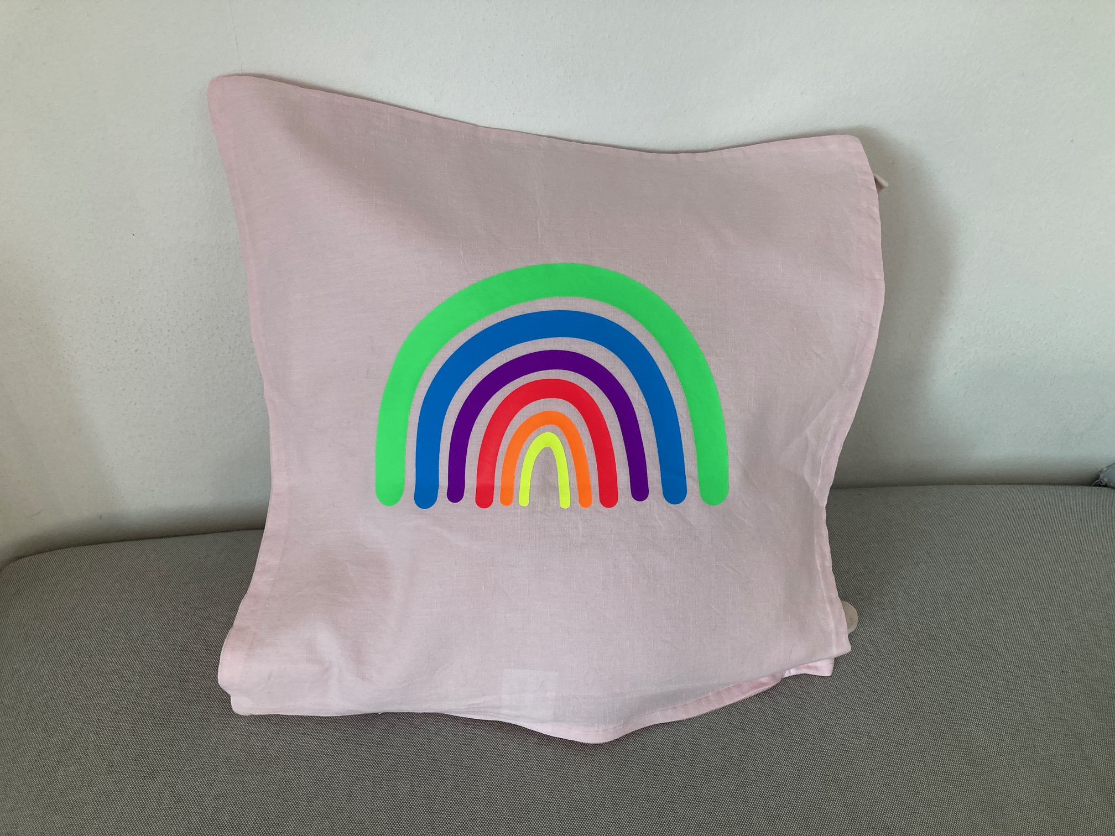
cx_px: 558
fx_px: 902
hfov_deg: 63.4
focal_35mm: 28
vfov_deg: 49.7
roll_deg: -2.7
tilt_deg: -38.7
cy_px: 418
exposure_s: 1/100
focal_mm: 3.99
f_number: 1.8
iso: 80
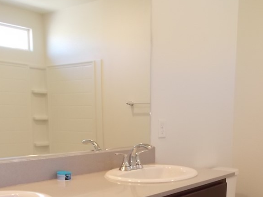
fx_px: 349
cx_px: 158
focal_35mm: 46
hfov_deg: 41.1
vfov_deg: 30.4
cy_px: 168
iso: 200
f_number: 3.2
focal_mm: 4.6
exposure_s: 1/25
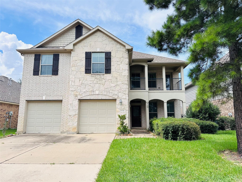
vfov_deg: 56.8
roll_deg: -0.4
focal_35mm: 24
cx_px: 121
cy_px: 91
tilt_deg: +9.6
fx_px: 168
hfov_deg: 71.6
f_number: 1.78
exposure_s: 1/3472
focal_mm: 6.86
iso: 80
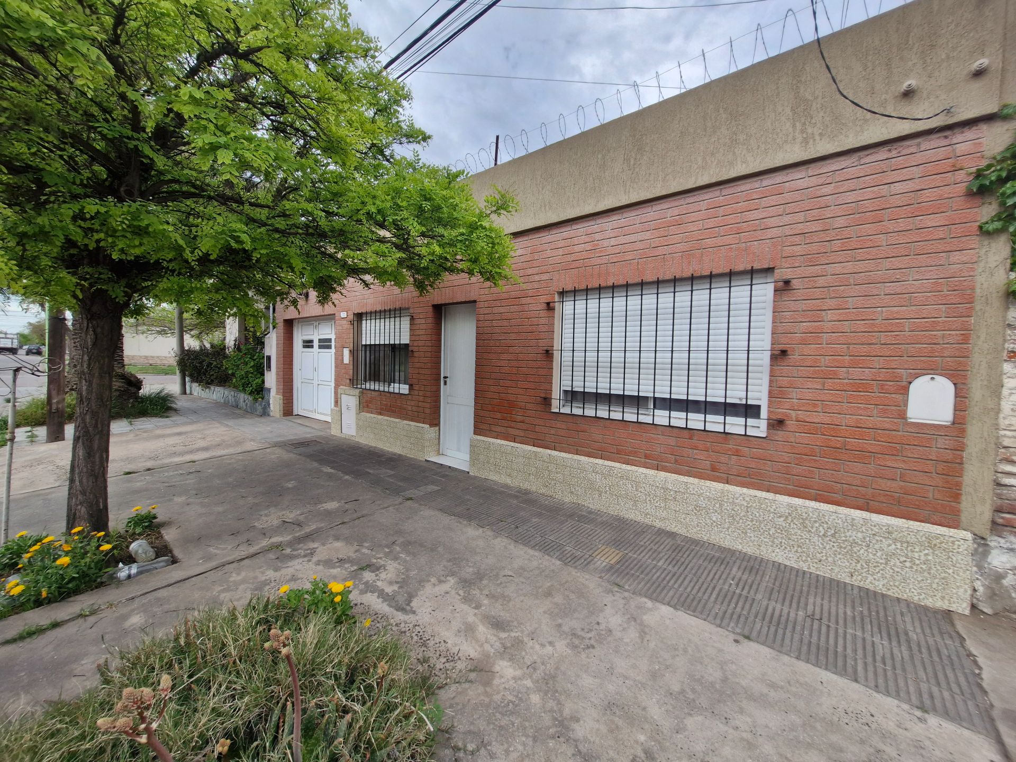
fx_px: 382
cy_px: 381
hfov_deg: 106.2
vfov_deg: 89.9
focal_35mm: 13
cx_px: 508
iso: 50
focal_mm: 1.74
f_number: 2.2
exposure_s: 1/1060
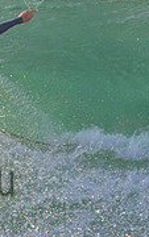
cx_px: -91
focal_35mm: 3424
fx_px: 22176
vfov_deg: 0.6
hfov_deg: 0.4
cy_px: 88
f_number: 11
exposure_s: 1/1600
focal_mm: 800
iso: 2800
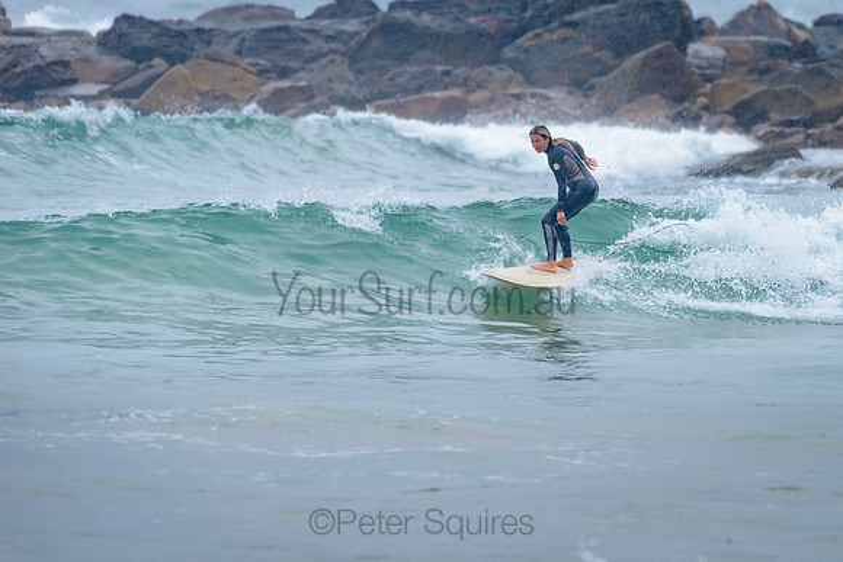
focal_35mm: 613
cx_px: 517
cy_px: 217
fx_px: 14364
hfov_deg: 3.4
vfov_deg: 2.2
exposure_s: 1/1000
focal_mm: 500
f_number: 5.6
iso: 1100
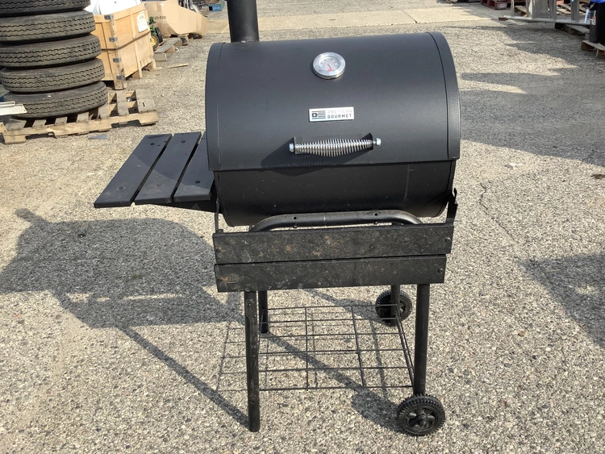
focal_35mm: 31
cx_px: 302
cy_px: 227
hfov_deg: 58.3
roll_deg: +4.7
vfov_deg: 45.5
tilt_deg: -26.4
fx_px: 542
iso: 25
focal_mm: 3.3
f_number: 2.4
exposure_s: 1/799
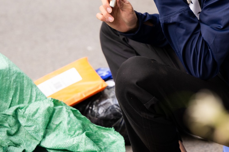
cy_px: -11
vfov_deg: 4.8
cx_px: 126
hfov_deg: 7.3
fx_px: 1800
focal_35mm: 283
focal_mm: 120
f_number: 3.2
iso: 800
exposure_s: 1/800
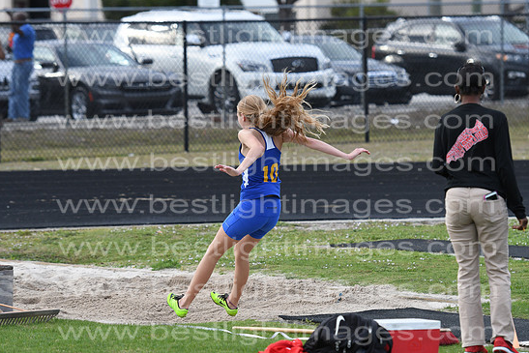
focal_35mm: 231
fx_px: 3388
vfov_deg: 6.0
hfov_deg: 8.9
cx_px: 278
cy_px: 185
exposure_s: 1/1600
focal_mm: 145
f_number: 4
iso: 400
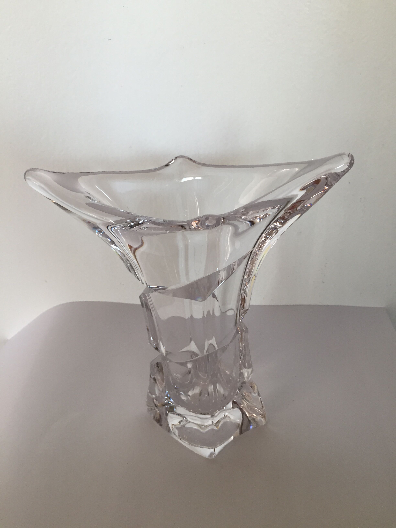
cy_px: 264
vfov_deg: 61.7
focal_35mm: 29
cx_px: 198
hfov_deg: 48.2
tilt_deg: -32.4
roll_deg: +2.0
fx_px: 442
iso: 32
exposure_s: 1/40
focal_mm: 4.15
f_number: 2.2
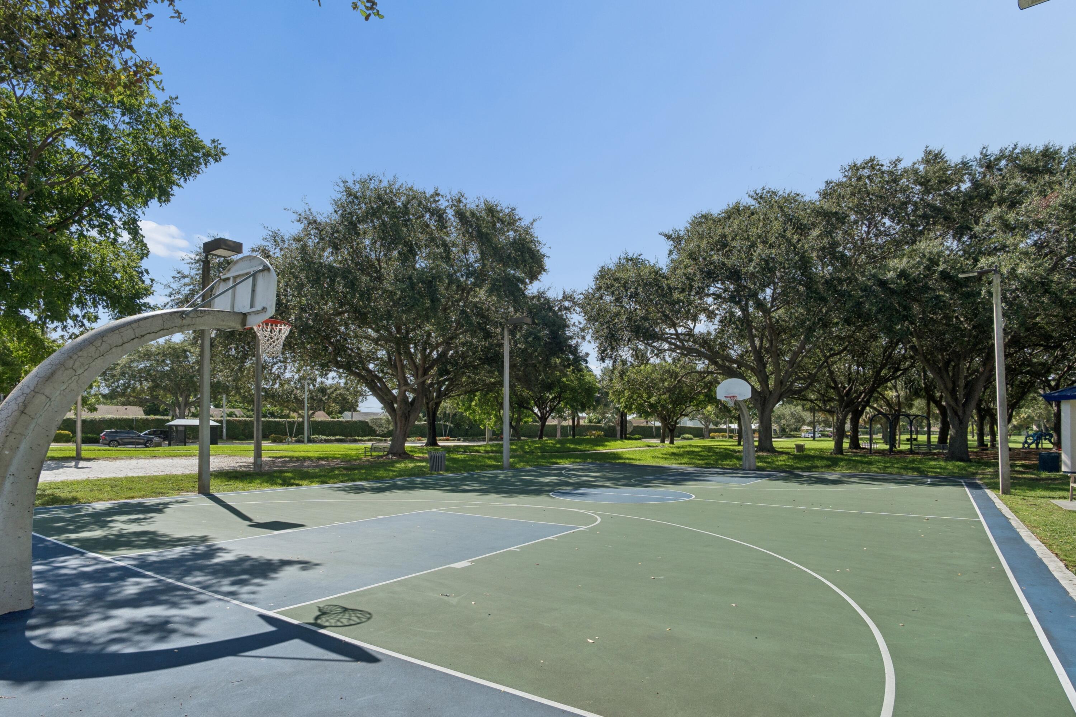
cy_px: 358
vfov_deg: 67.4
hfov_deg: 90.0
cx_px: 538
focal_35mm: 18
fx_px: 538
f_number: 9
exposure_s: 1/640
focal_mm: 12
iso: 200
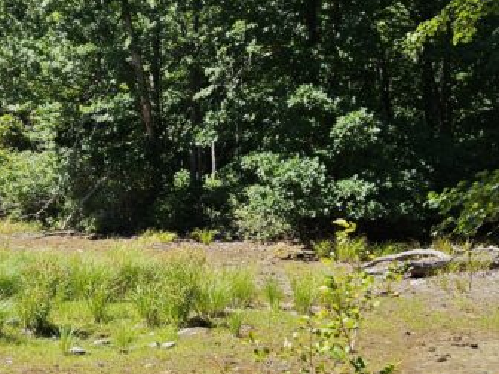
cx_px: 107
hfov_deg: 27.3
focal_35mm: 70
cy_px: 251
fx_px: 1009
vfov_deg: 20.9
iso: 25
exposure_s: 1/1120
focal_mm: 5.4
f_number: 1.8
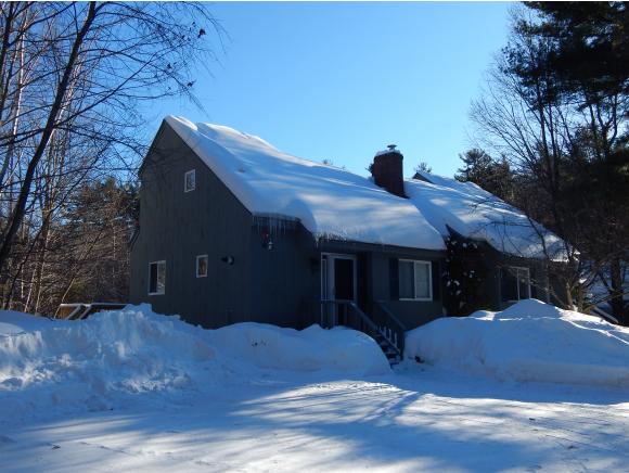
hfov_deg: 58.3
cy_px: 236
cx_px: 314
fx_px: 564
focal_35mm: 31
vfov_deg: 45.5
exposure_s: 1/1000
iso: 125
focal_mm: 5.6
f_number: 3.2
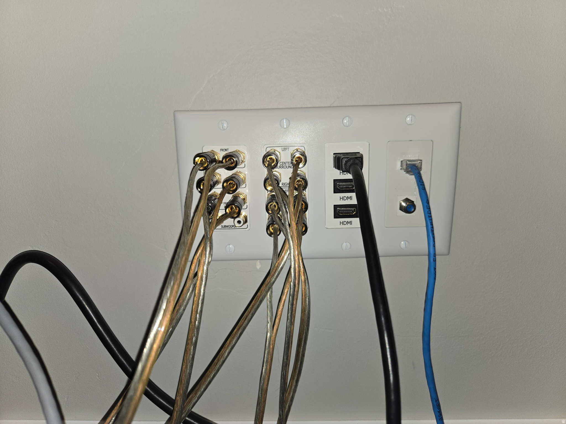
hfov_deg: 73.9
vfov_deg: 58.9
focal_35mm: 23
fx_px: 376
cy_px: 212
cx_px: 283
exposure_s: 1/92
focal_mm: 5.4
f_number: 1.8
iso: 25
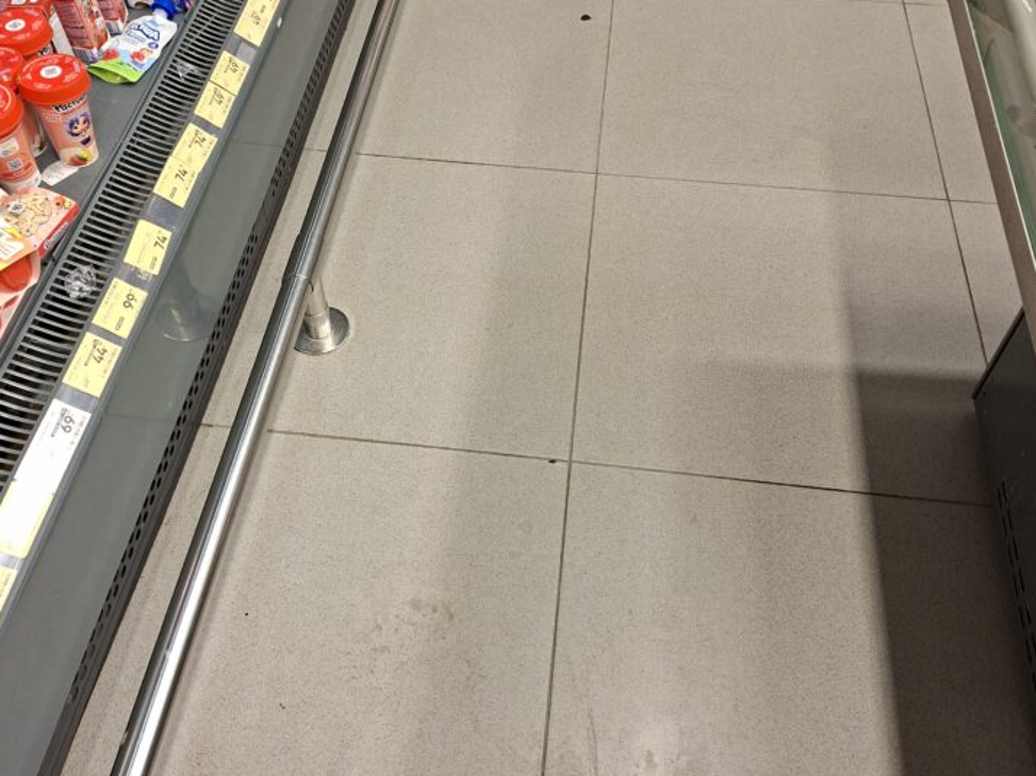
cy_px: 294
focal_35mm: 33
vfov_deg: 42.6
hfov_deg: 55.4
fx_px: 987
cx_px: 512
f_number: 1.8
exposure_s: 1/100
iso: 64
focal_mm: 5.54
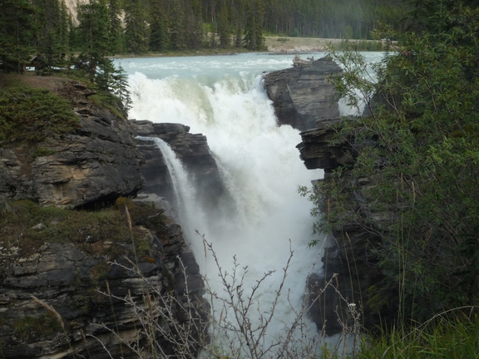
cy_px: 184
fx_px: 678
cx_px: 243
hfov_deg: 38.9
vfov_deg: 29.7
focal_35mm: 49
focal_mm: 8.3
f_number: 4.3
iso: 100
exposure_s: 1/200
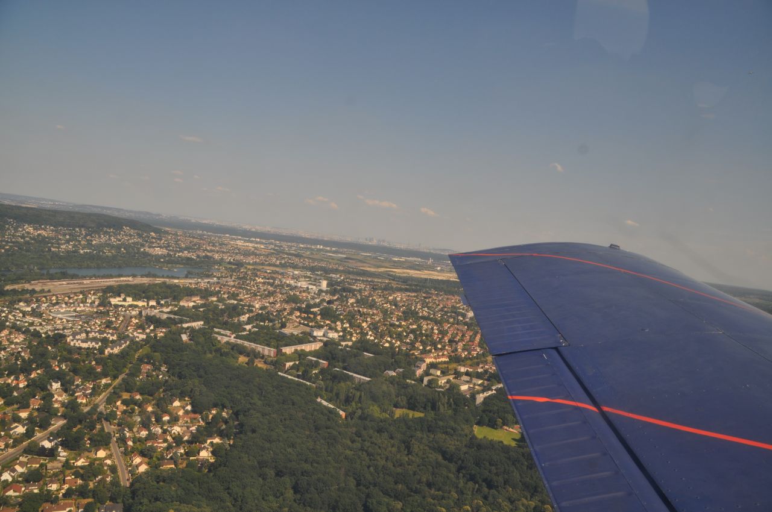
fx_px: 578
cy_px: 256
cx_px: 386
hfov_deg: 67.4
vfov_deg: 47.8
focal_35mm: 27
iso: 200
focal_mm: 18
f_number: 9
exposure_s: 1/320
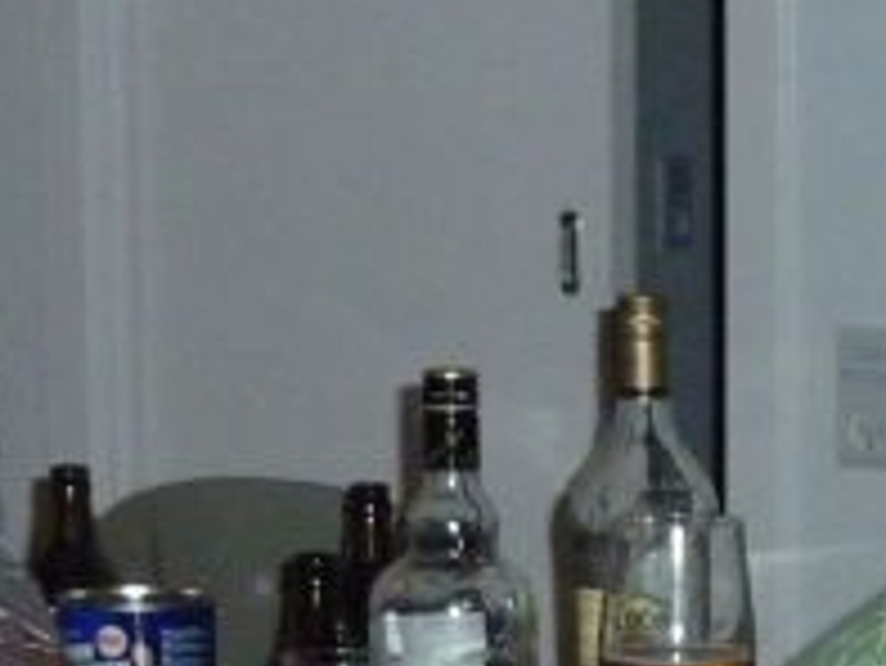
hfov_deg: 9.2
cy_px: 1296
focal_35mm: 211
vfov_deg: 6.8
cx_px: 1129
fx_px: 5404
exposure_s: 1/125
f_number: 3.8
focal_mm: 8.5
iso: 400
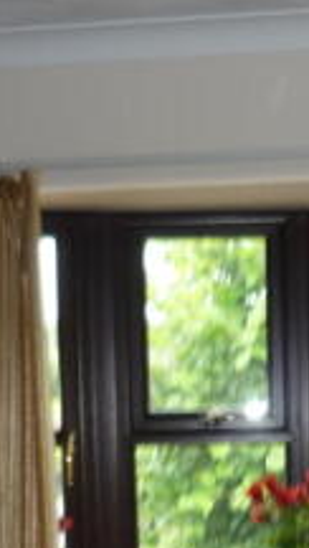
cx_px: 244
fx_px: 1409
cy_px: 529
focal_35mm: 97
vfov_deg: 21.3
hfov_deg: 12.5
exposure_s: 1/30
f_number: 2.8
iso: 100
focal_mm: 5.5
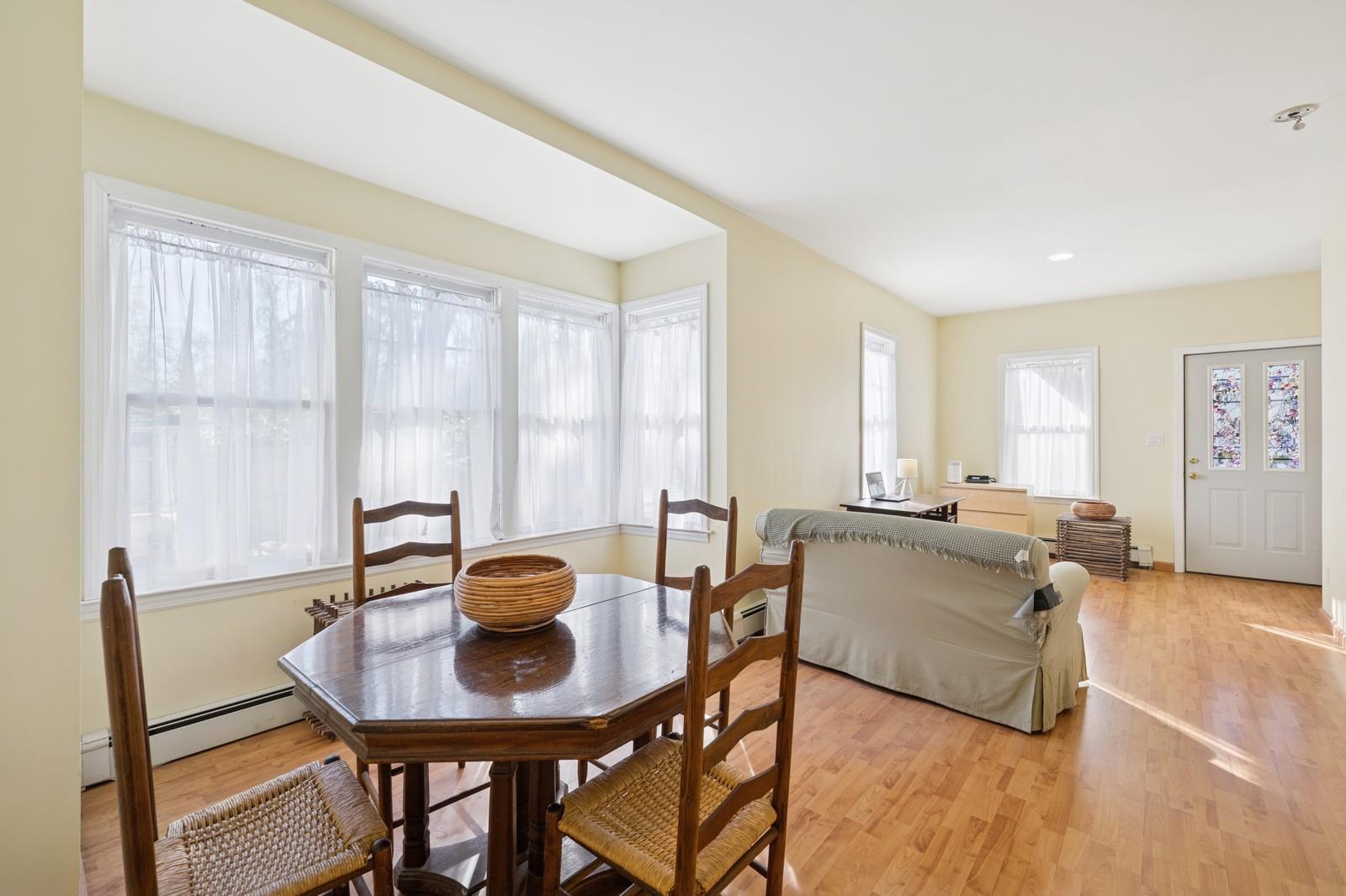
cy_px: 448
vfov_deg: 77.3
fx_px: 561
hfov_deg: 100.4
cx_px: 673
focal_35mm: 15
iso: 400
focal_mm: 15
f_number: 8
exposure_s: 1/250
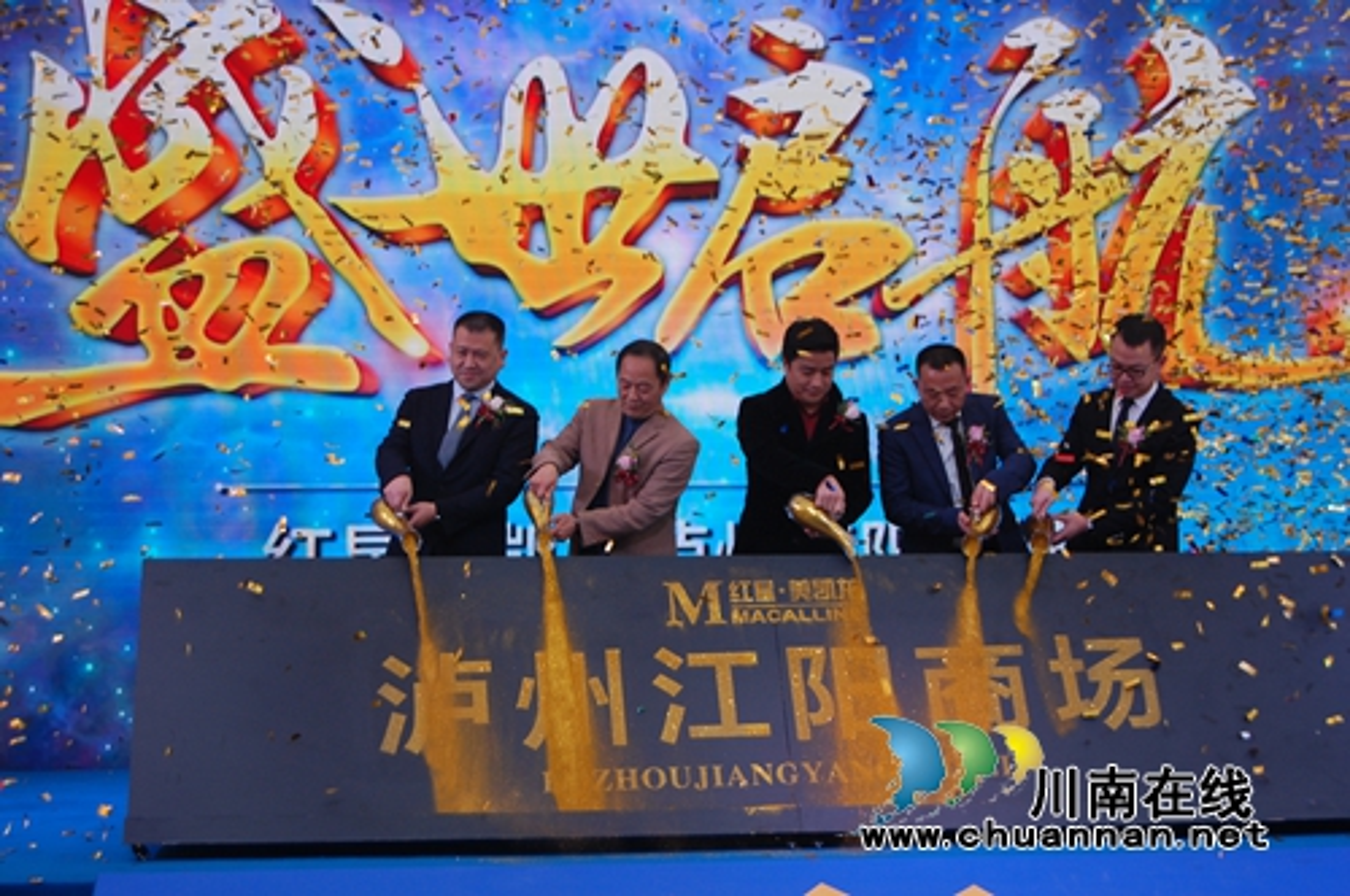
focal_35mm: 68
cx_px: 675
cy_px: 448
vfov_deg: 20.1
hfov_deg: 29.9
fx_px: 2528
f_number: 5.3
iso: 400
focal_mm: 45
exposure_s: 1/100
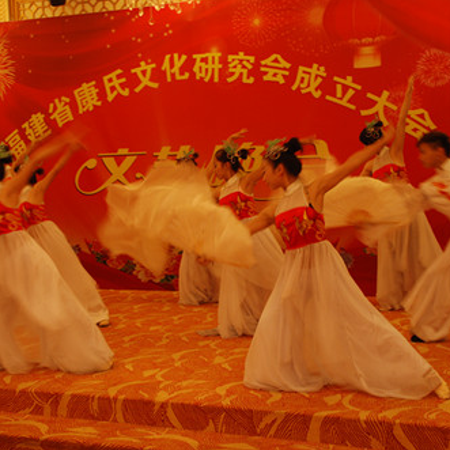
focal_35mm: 54
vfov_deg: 31.6
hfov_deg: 31.6
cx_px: 197
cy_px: 224
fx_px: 794
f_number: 7.1
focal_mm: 28
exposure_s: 1/10
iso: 400
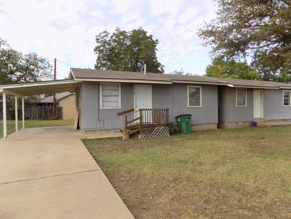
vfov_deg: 58.9
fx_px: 193
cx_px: 146
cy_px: 110
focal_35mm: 23
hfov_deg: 73.9
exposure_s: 1/160
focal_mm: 4
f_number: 3.1
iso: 80
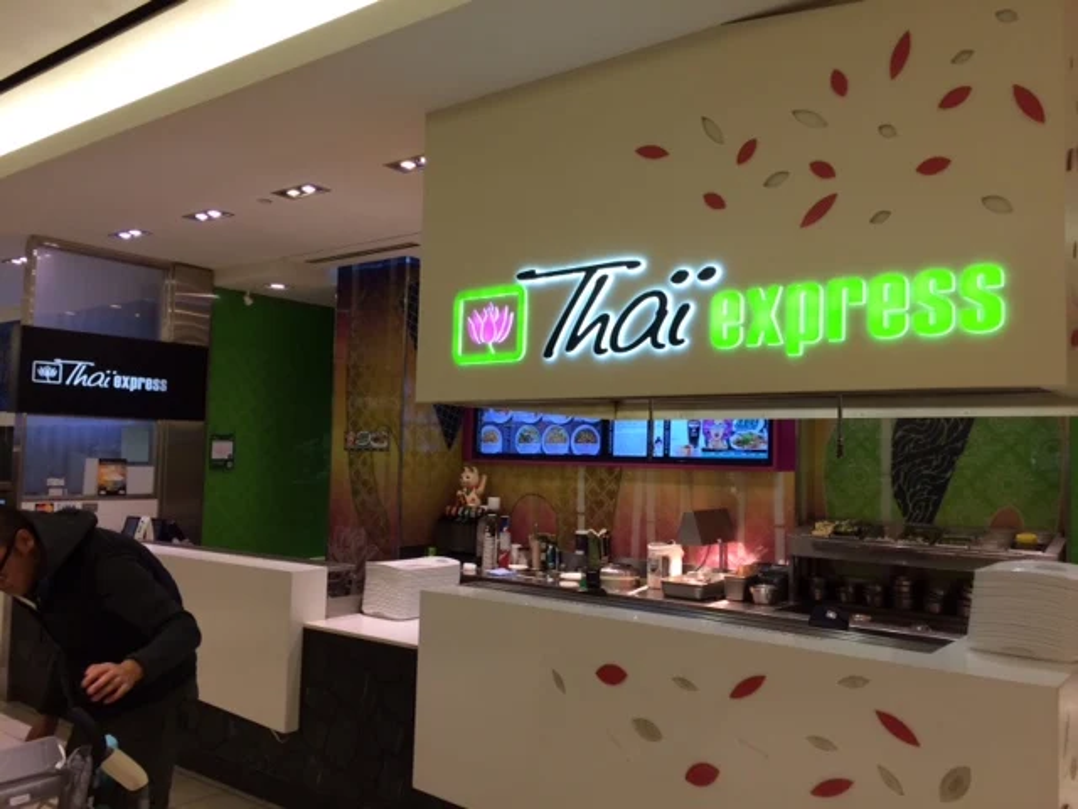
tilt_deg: +3.8
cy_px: 404
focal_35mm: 29
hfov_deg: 61.7
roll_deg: -2.3
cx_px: 539
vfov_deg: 48.2
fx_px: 903
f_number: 2.2
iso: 32
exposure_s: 1/30
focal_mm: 4.15
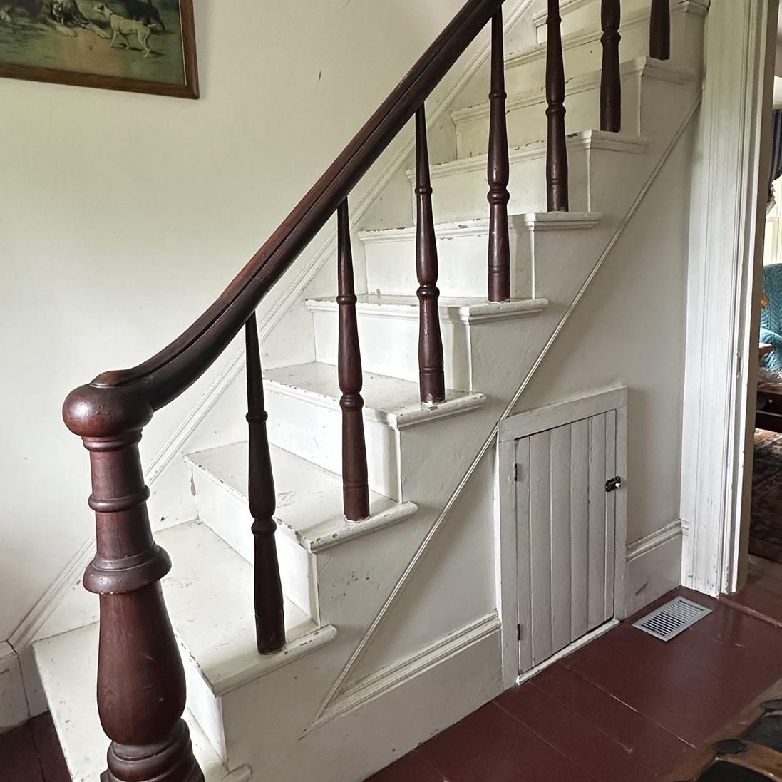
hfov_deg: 60.6
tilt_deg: -9.5
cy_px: 366
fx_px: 665
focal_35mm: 26
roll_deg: +2.1
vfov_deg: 60.9
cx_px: 451
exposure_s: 1/99
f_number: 2.2
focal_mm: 2.22
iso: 320
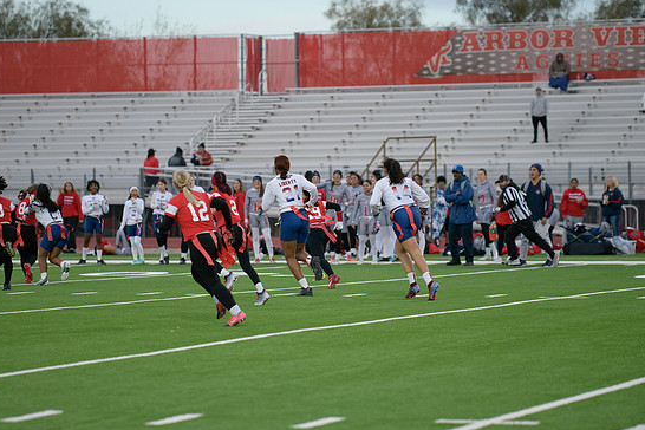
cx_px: 307
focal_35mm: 154
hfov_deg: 13.3
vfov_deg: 8.9
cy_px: 226
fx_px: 2759
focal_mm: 145
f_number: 2.8
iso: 3200
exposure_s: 1/3200
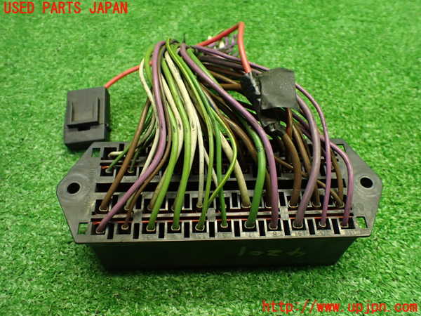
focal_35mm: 30
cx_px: 210
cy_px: 158
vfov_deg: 46.8
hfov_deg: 60.0
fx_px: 365
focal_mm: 5.4
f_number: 2.3
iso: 800
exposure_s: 1/125
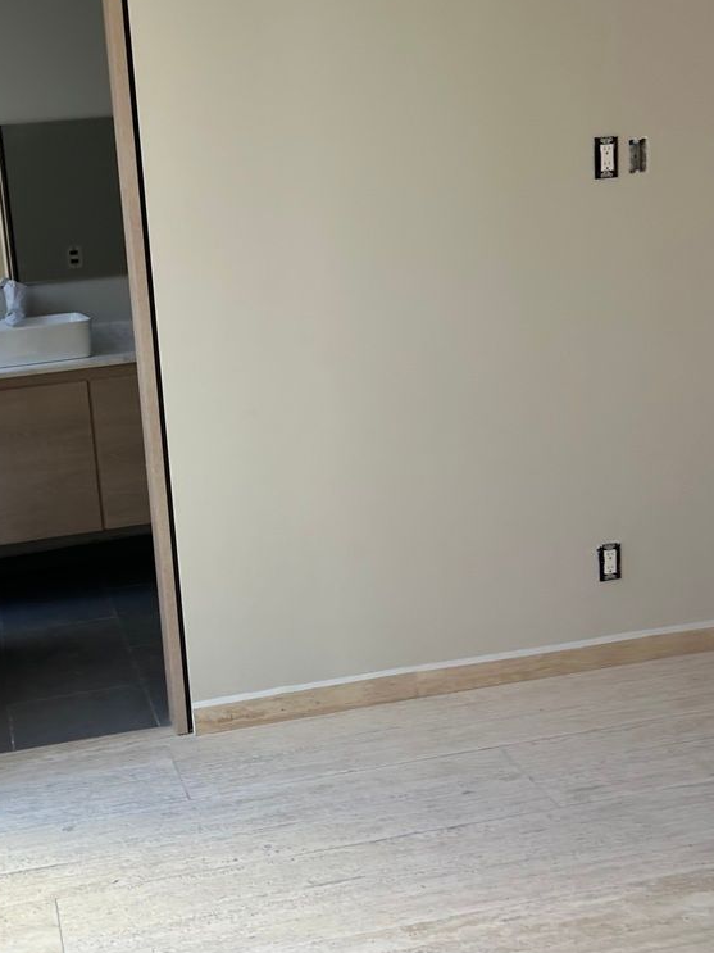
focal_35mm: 42
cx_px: 173
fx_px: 1155
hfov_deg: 33.6
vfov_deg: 44.7
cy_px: 403
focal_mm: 5.7
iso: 50
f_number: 1.5
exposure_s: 1/121
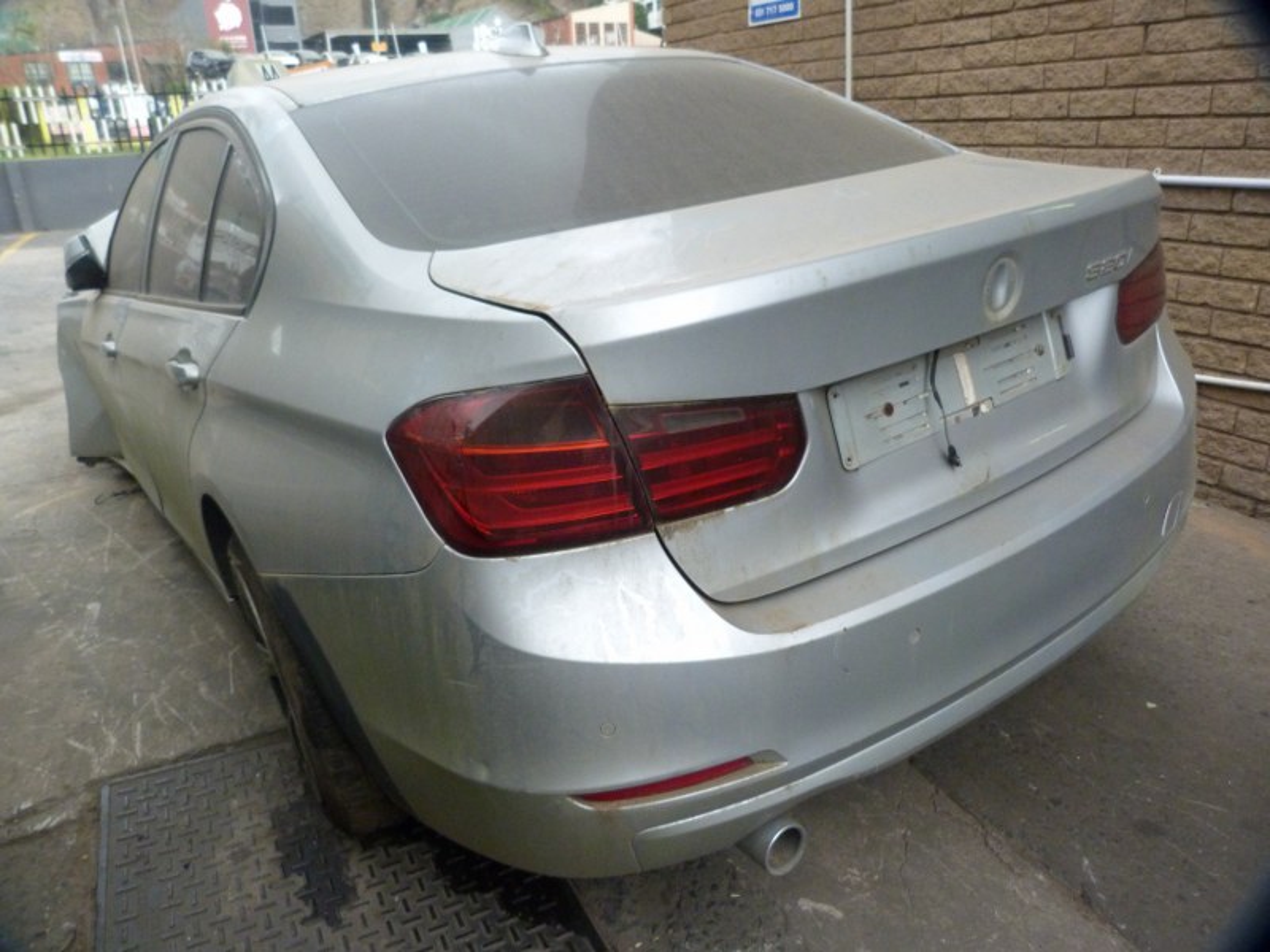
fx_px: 917
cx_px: 635
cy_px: 476
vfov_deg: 54.9
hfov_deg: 69.4
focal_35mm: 25
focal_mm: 4.5
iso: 320
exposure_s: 1/60
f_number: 2.8
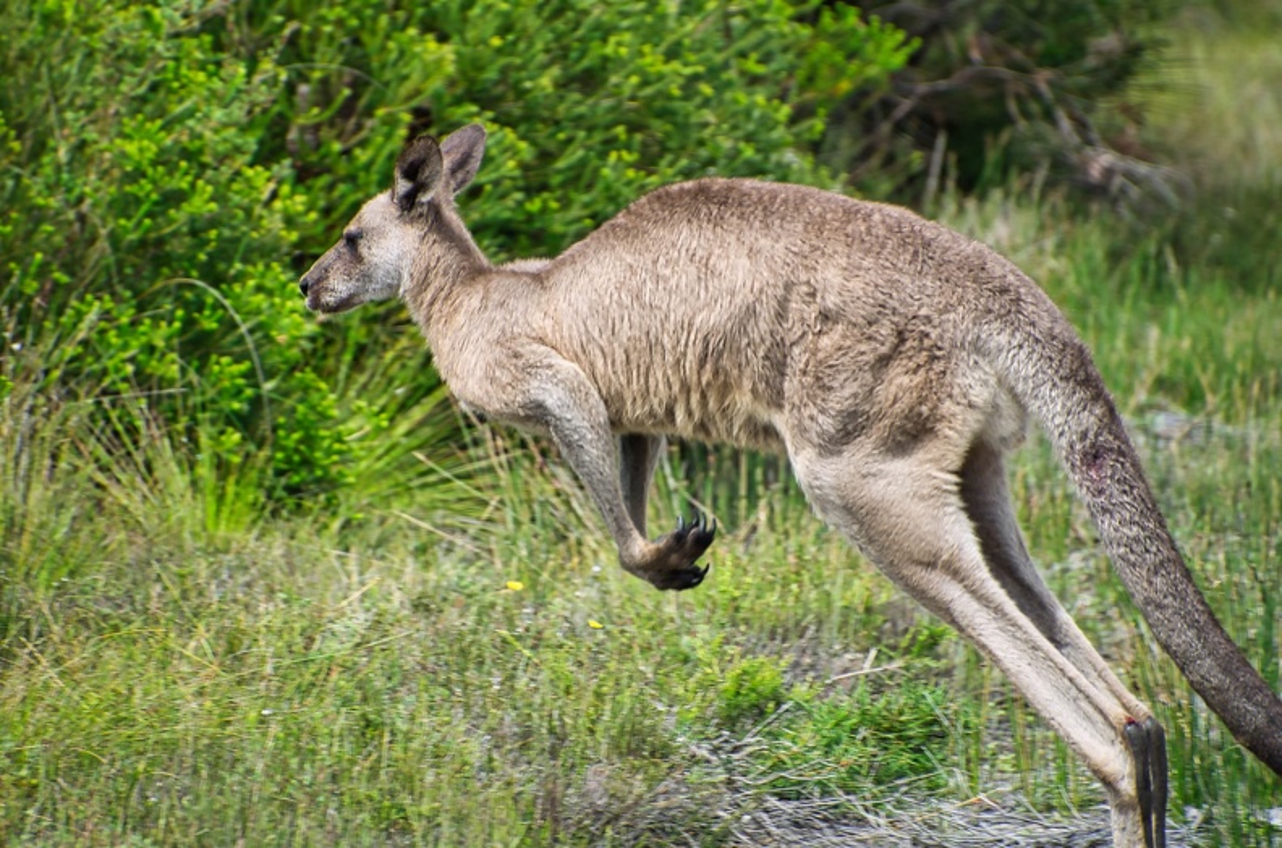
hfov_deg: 4.6
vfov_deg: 3.0
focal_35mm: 450
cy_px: 424
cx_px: 641
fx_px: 15986
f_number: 6.3
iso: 200
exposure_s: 1/640
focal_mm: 300
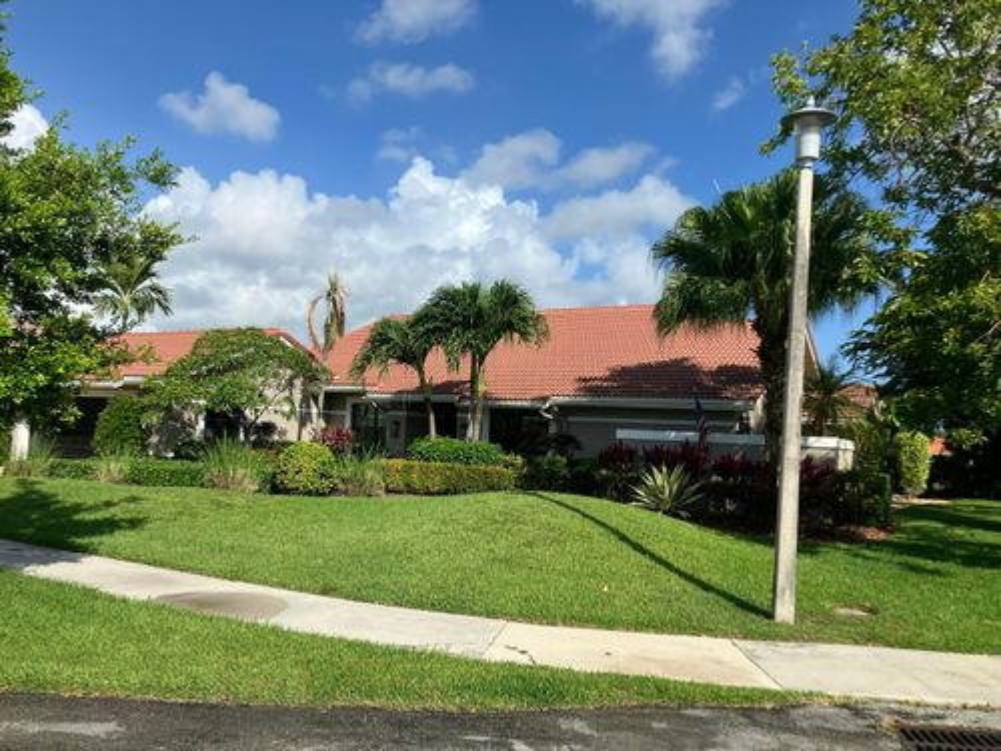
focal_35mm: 28
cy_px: 376
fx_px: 810
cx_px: 500
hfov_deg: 63.4
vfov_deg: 49.7
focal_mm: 3.99
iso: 32
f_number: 1.8
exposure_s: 1/2558
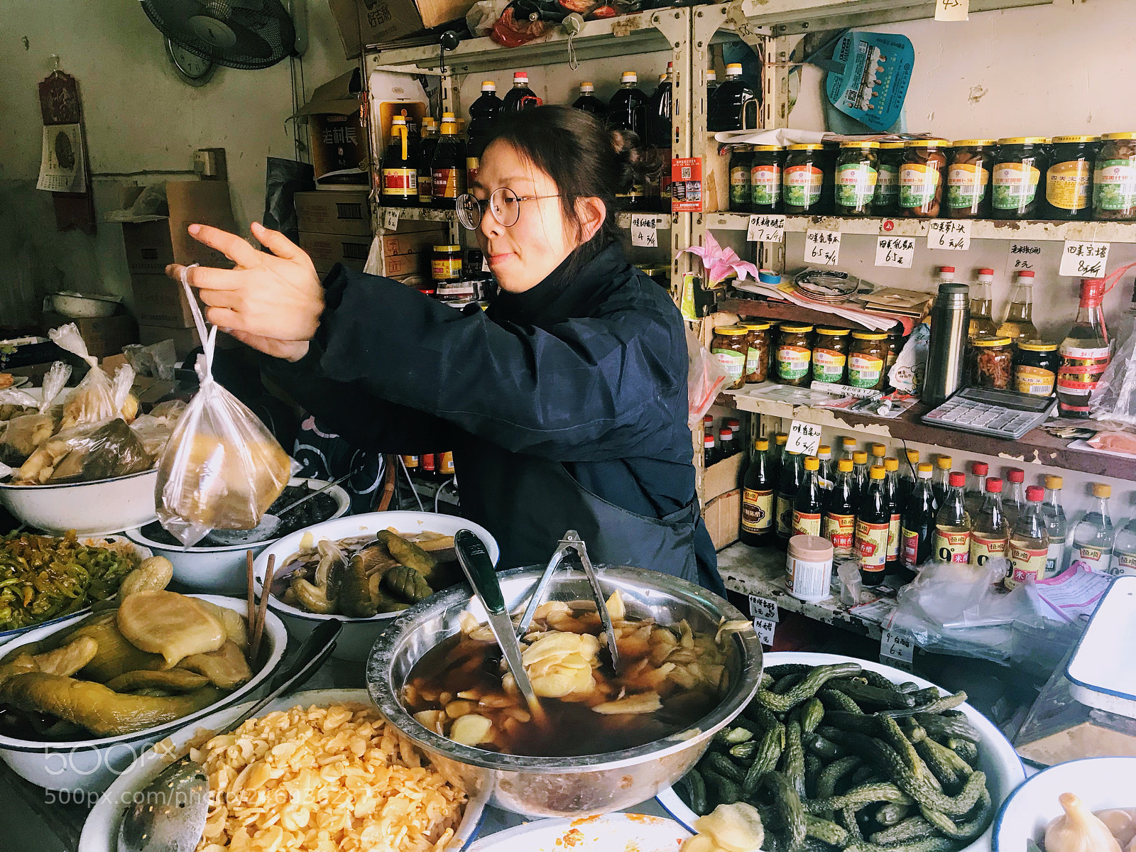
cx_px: 568
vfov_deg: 49.7
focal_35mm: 28
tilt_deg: -14.9
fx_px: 919
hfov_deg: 63.4
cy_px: 426
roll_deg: -0.6
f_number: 1.8
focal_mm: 3.99
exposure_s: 1/33
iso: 32
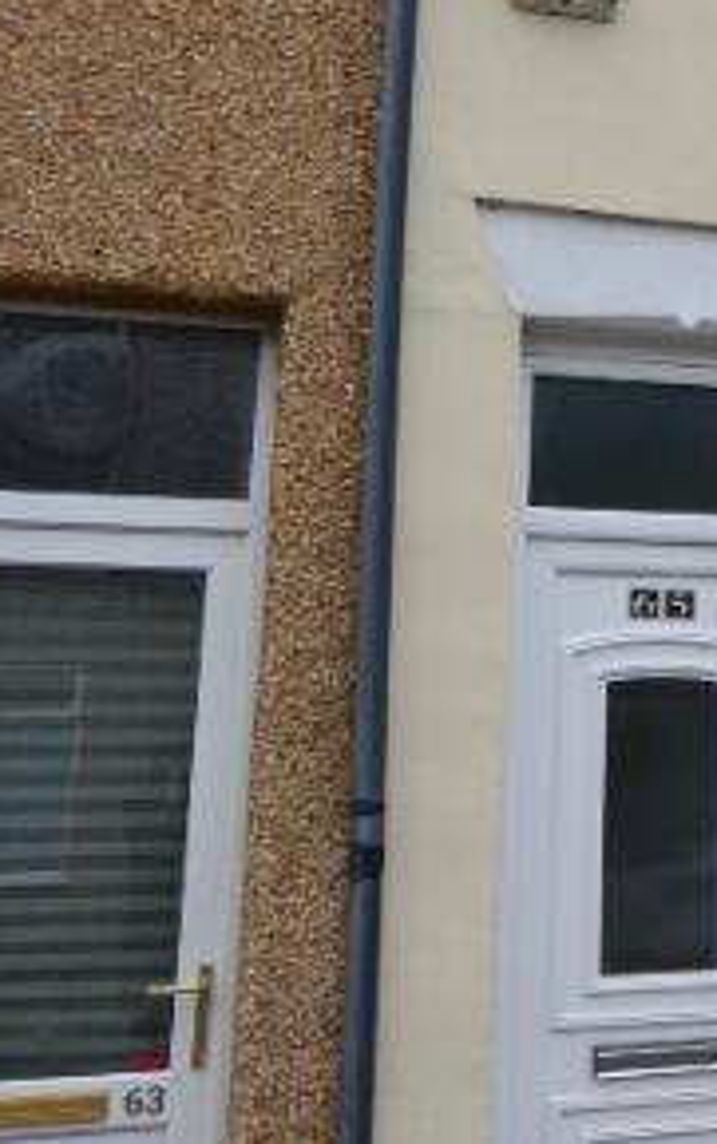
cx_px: 915
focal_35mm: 54
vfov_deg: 37.0
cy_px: 358
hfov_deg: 21.8
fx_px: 1686
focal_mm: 10
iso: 360
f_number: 5.6
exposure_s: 1/125
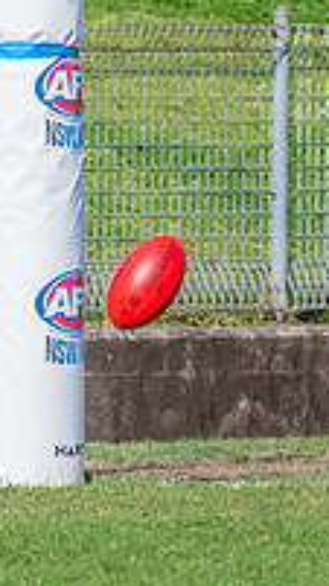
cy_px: -12
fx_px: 22792
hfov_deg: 0.8
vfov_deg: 1.5
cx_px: 538
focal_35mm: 1469
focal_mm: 280
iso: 800
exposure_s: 1/1600
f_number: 9
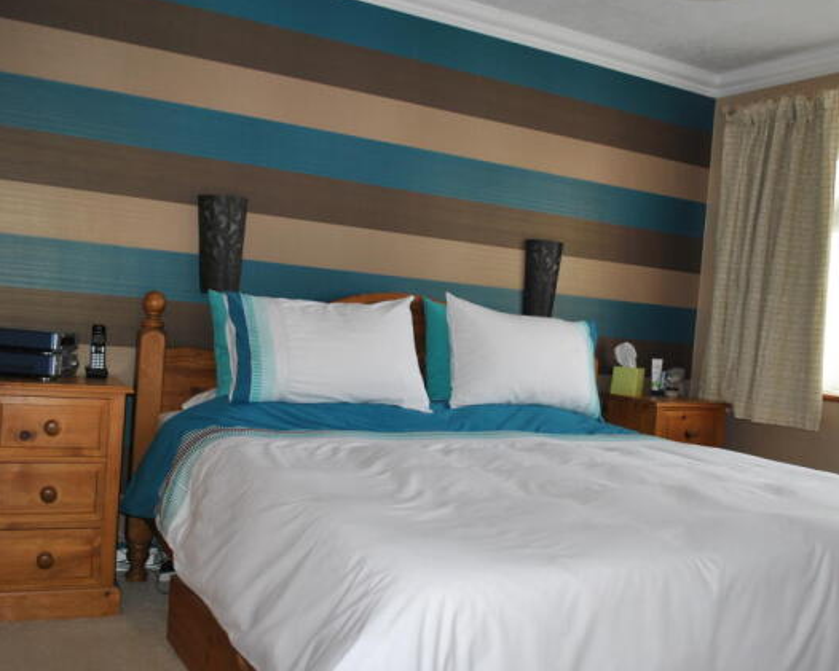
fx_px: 869
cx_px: 443
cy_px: 343
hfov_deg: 51.5
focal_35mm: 35
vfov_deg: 42.2
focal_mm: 20
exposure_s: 1/60
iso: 200
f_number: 3.8
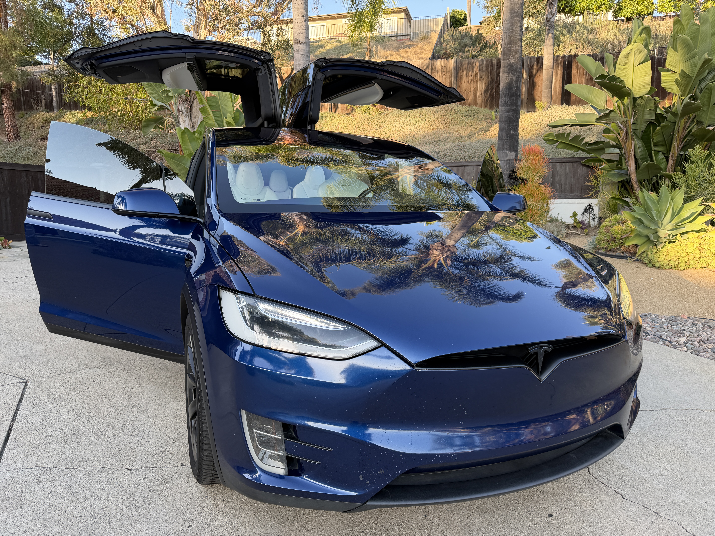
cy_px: 268
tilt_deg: -7.8
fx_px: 496
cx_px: 358
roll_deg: +1.0
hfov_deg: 71.6
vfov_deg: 56.8
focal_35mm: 24
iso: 80
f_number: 1.78
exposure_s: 1/268
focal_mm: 6.76
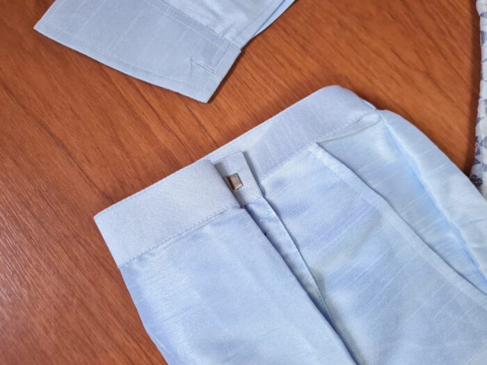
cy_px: 182
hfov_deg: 67.3
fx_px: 366
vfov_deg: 53.1
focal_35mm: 26
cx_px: 244
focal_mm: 5.4
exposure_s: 1/120
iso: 250
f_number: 1.8
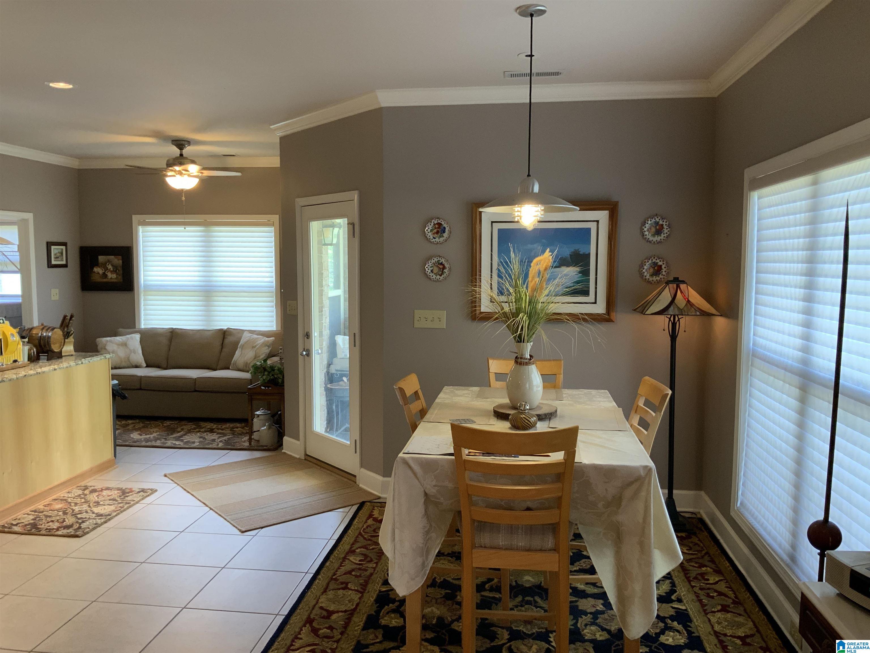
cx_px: 435
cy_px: 326
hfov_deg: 61.7
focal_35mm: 29
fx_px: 729
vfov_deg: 48.2
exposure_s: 1/60
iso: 80
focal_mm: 3
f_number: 1.8
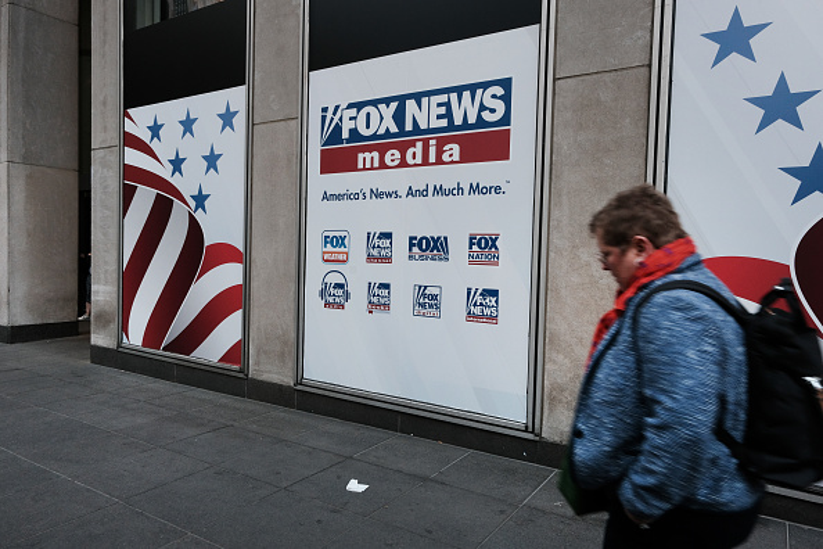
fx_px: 549
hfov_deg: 73.7
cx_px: 412
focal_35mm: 24
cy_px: 274
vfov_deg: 53.1
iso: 800
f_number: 8
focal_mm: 16
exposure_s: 1/105
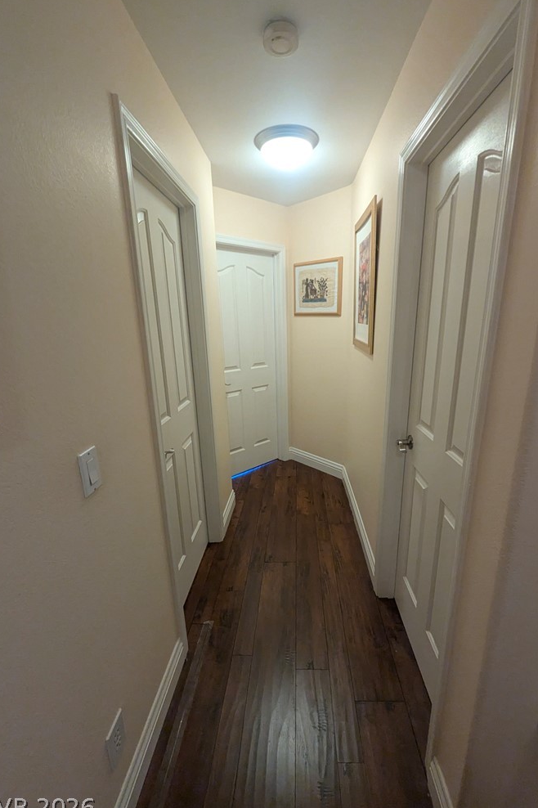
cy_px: 408
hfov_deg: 81.0
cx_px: 291
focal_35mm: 14
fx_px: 314
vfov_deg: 104.3
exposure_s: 1/60
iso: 381
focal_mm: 1.95
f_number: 2.2
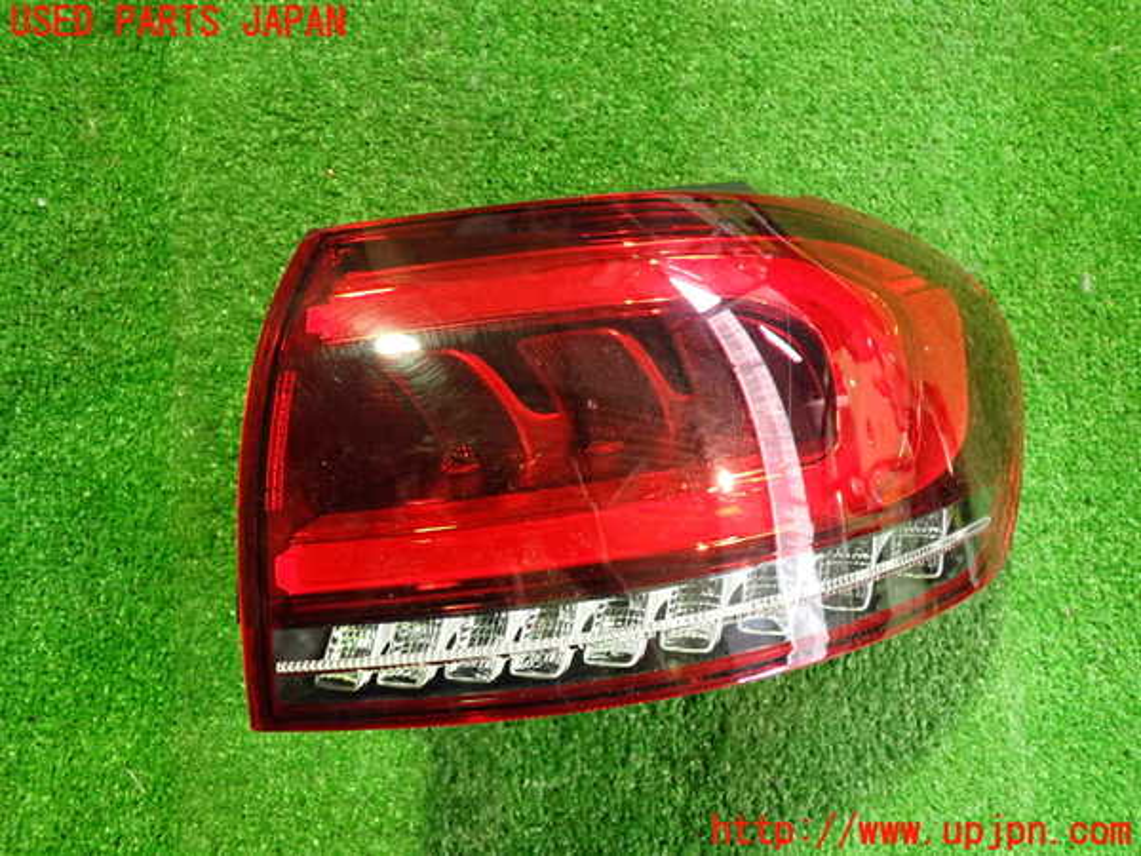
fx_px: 989
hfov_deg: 60.0
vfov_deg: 46.8
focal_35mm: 30
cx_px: 570
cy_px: 428
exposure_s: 1/30
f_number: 2.3
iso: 800
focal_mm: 5.4
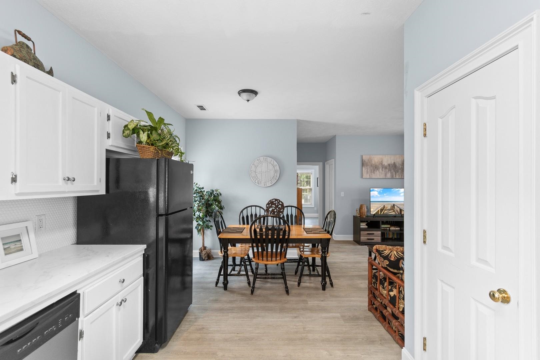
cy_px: 180
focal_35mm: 15
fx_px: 225
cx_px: 270
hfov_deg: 100.4
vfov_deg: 77.3
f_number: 4.5
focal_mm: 10
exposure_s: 1/2
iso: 100
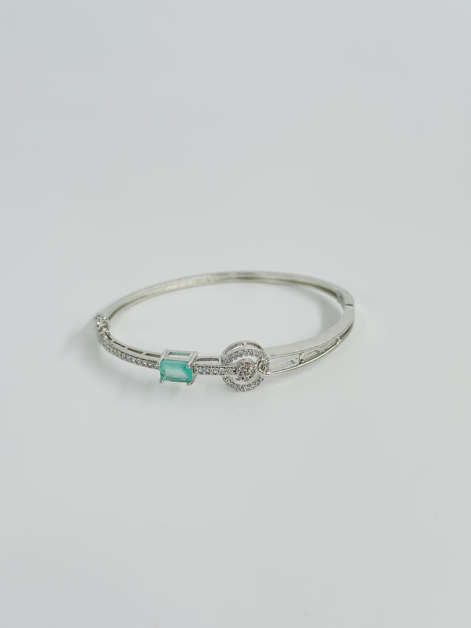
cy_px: 314
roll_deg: -2.4
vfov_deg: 39.7
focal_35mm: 48
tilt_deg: -29.2
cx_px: 236
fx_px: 871
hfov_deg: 30.3
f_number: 1.78
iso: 80
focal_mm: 6.86
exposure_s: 1/1916
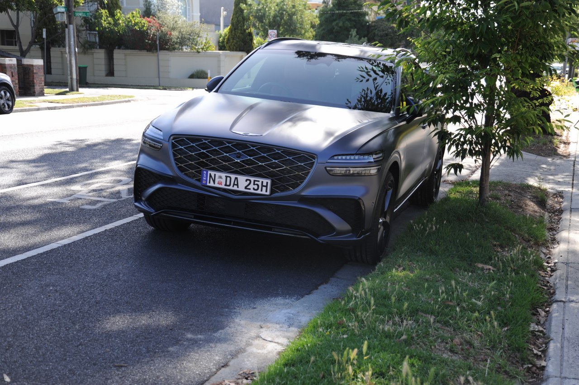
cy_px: 192
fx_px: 884
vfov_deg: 24.6
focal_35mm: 55
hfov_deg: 36.3
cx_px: 290
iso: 200
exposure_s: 1/200
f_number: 7.1
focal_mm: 55
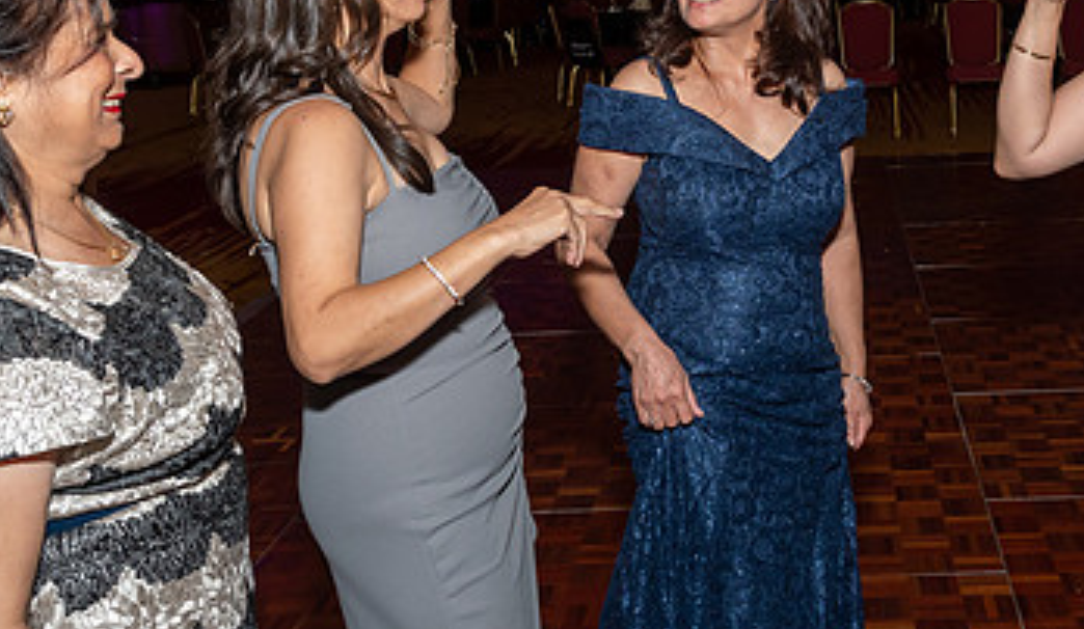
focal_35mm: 52
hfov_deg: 38.9
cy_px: 149
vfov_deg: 23.3
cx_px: 766
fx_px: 1506
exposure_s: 1/250
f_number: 6.3
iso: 400
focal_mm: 20
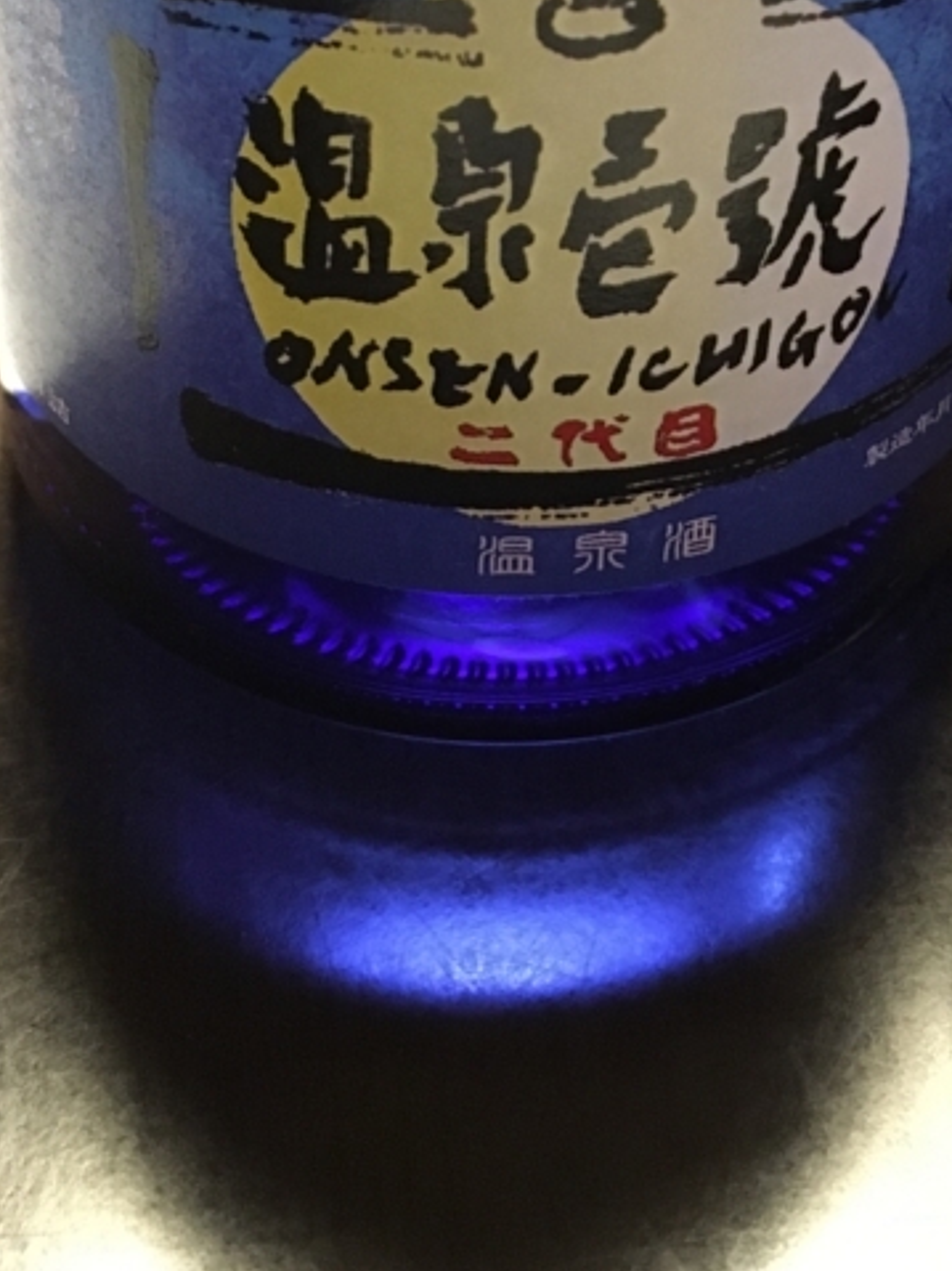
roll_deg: -3.4
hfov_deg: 23.3
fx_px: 2274
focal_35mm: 62
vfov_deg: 29.3
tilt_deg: -34.4
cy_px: 13
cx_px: 777
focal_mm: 4.15
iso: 320
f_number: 2.2
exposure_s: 1/15
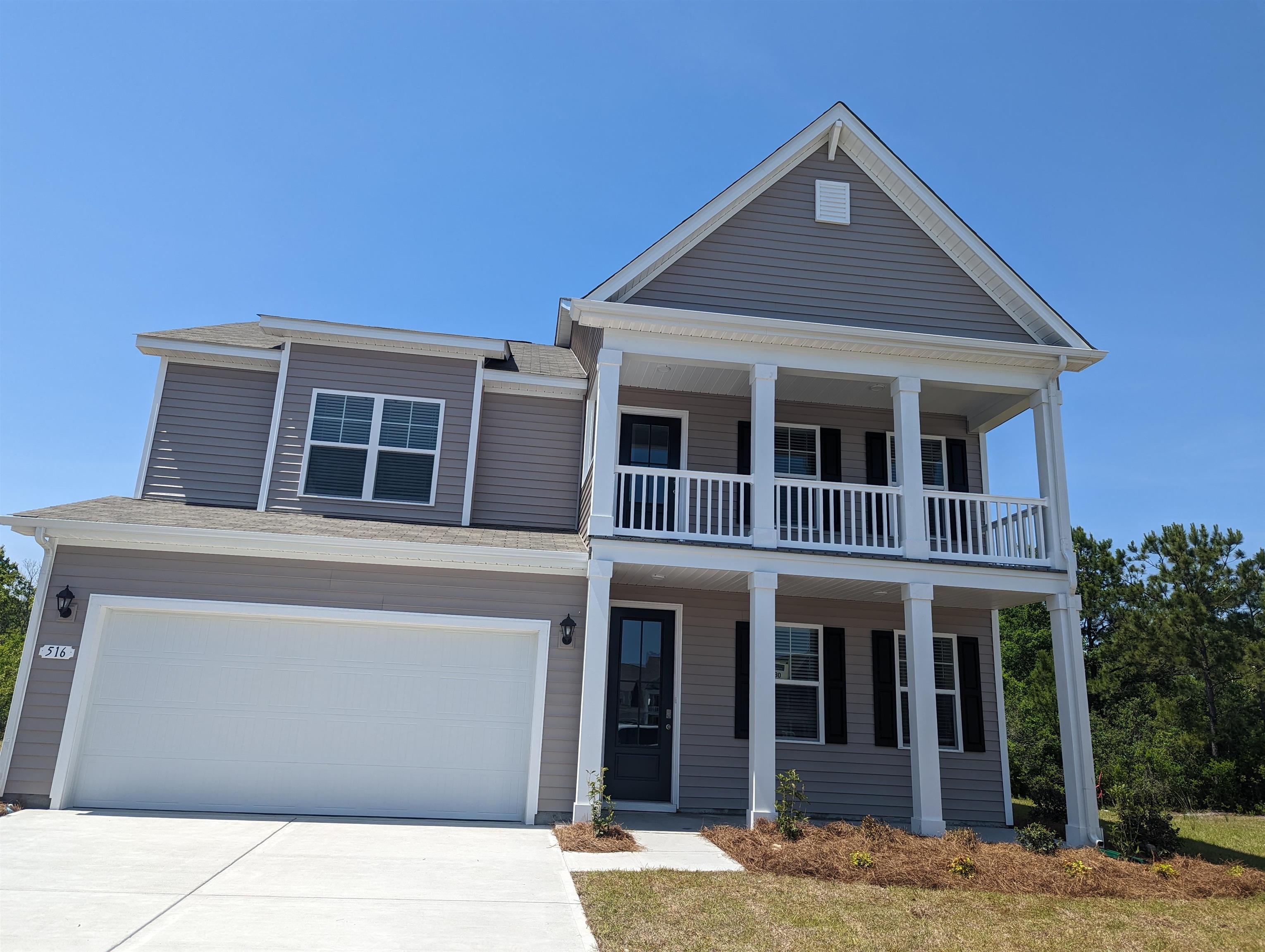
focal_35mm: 24
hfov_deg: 71.5
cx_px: 632
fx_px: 878
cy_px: 476
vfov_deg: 56.9
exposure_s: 1/2137
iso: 46
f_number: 1.85
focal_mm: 6.81
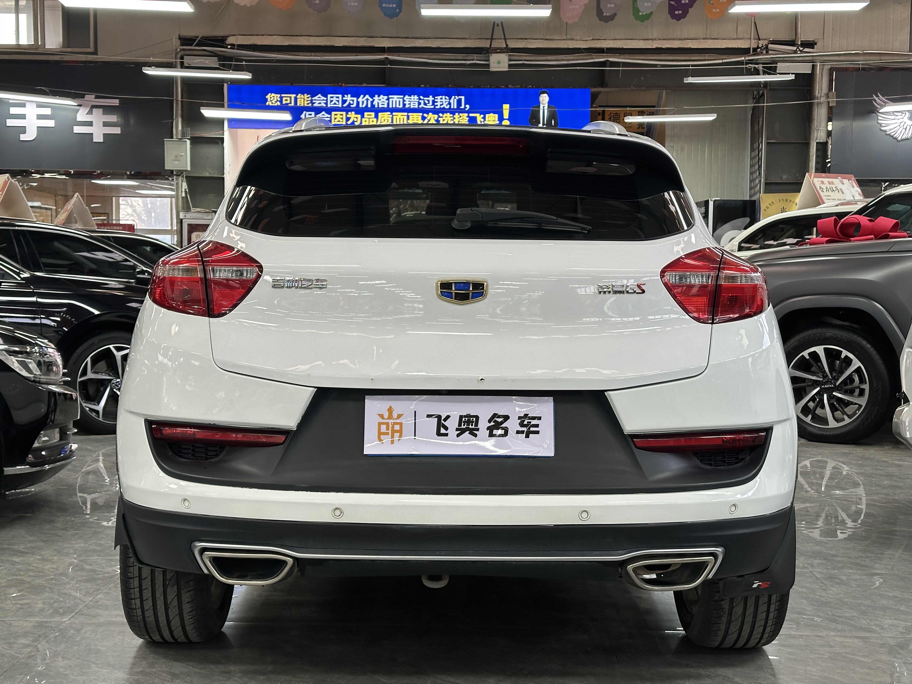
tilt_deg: -2.8
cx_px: 456
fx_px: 1265
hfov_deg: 39.7
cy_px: 342
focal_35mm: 48
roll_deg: -0.8
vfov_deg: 30.3
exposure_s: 1/121
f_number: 1.78
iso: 80
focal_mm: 6.86
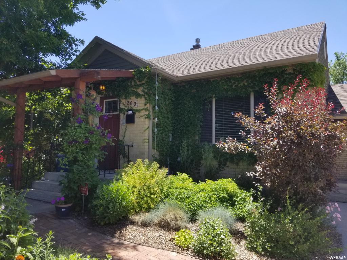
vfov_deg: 53.1
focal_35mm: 26
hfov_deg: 67.3
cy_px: 130
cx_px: 174
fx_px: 261
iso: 50
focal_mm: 4.25
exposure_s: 1/1136
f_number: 1.7
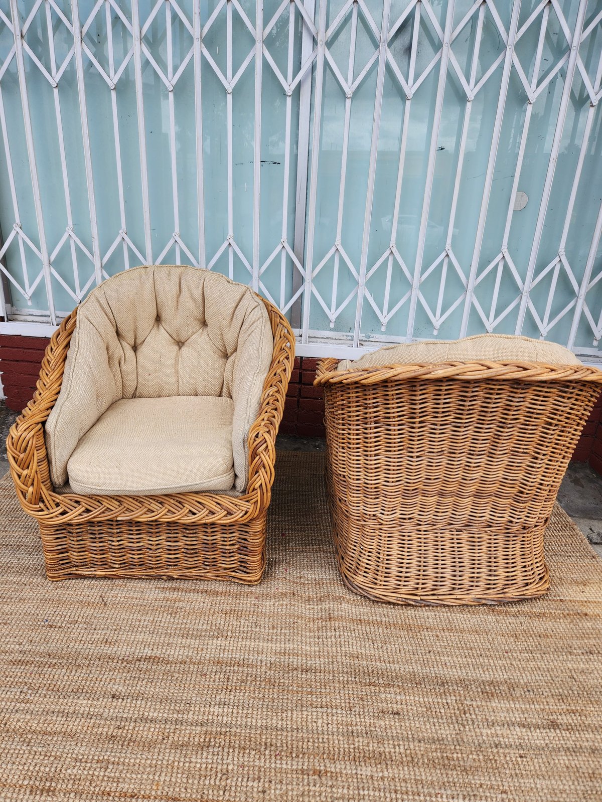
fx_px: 533
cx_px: 301
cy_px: 401
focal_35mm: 23
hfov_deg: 58.9
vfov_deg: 73.9
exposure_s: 1/641
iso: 20
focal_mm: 5.4
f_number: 1.8
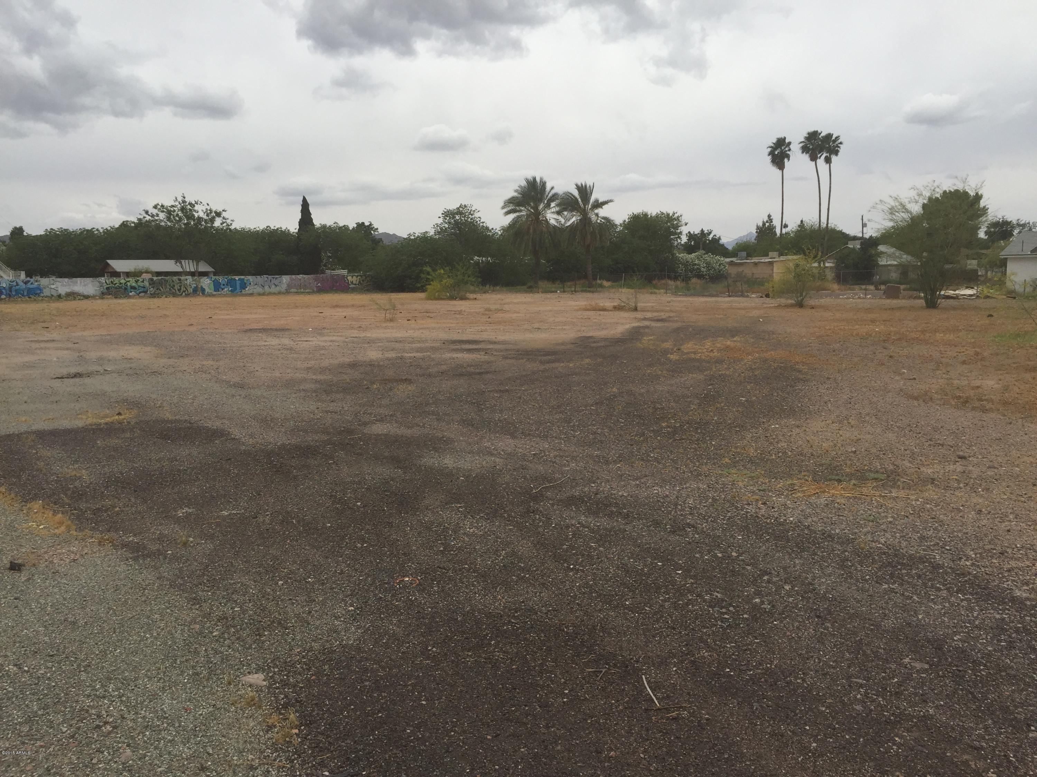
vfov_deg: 48.2
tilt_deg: -7.5
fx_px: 869
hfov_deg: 61.7
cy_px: 388
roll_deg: +1.0
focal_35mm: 29
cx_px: 518
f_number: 2.2
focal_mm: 4.15
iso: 32
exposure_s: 1/565
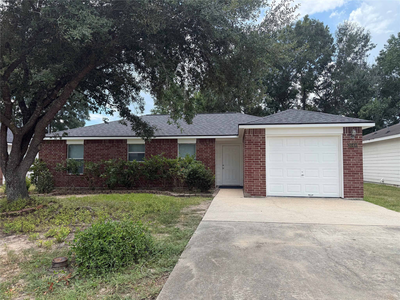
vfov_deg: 56.8
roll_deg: +0.3
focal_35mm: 24
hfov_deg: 71.6
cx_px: 200
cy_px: 150
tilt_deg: +3.8
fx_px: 277
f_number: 1.78
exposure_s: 1/2000
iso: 80
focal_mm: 6.76
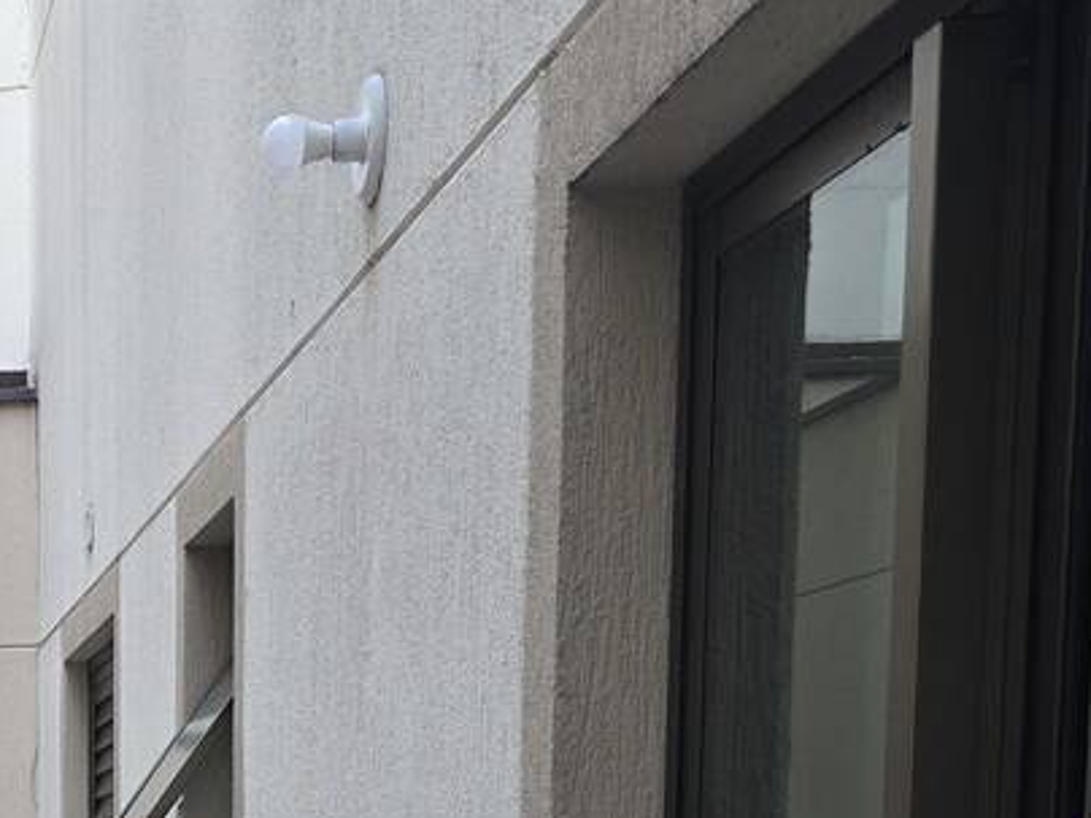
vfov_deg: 16.4
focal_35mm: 82
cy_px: 1234
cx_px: -311
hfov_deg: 21.6
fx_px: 2584
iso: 80
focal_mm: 6.3
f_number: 1.7
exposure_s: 1/120
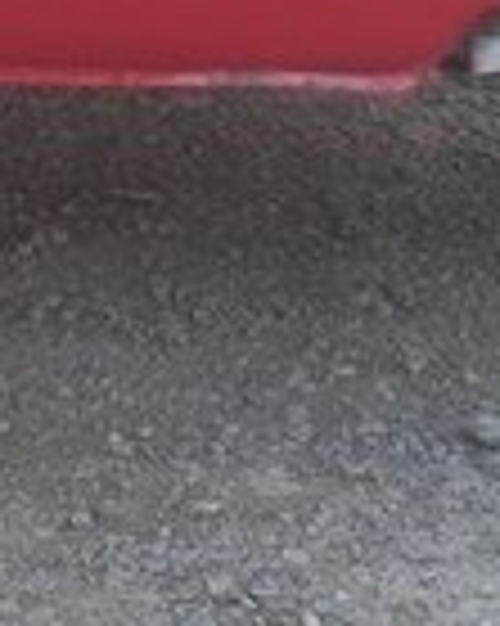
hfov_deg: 10.6
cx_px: 5
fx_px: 2667
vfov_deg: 13.1
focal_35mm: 144
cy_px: -97
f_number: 2.4
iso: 40
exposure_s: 1/100
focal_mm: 2.93
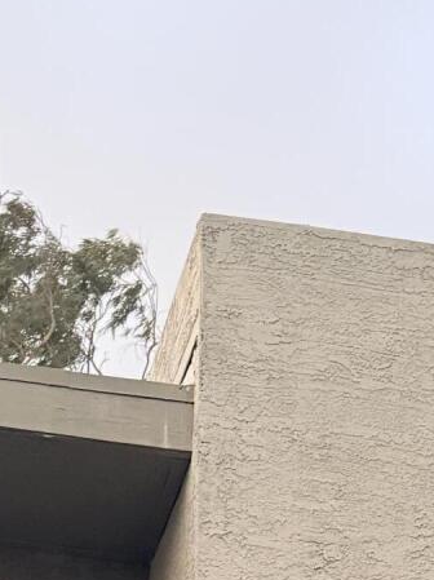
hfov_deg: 13.8
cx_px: 194
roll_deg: -0.1
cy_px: 1197
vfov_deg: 14.7
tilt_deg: +5.7
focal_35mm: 107
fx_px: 1791
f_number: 1.78
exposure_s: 1/60
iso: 400
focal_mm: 6.76
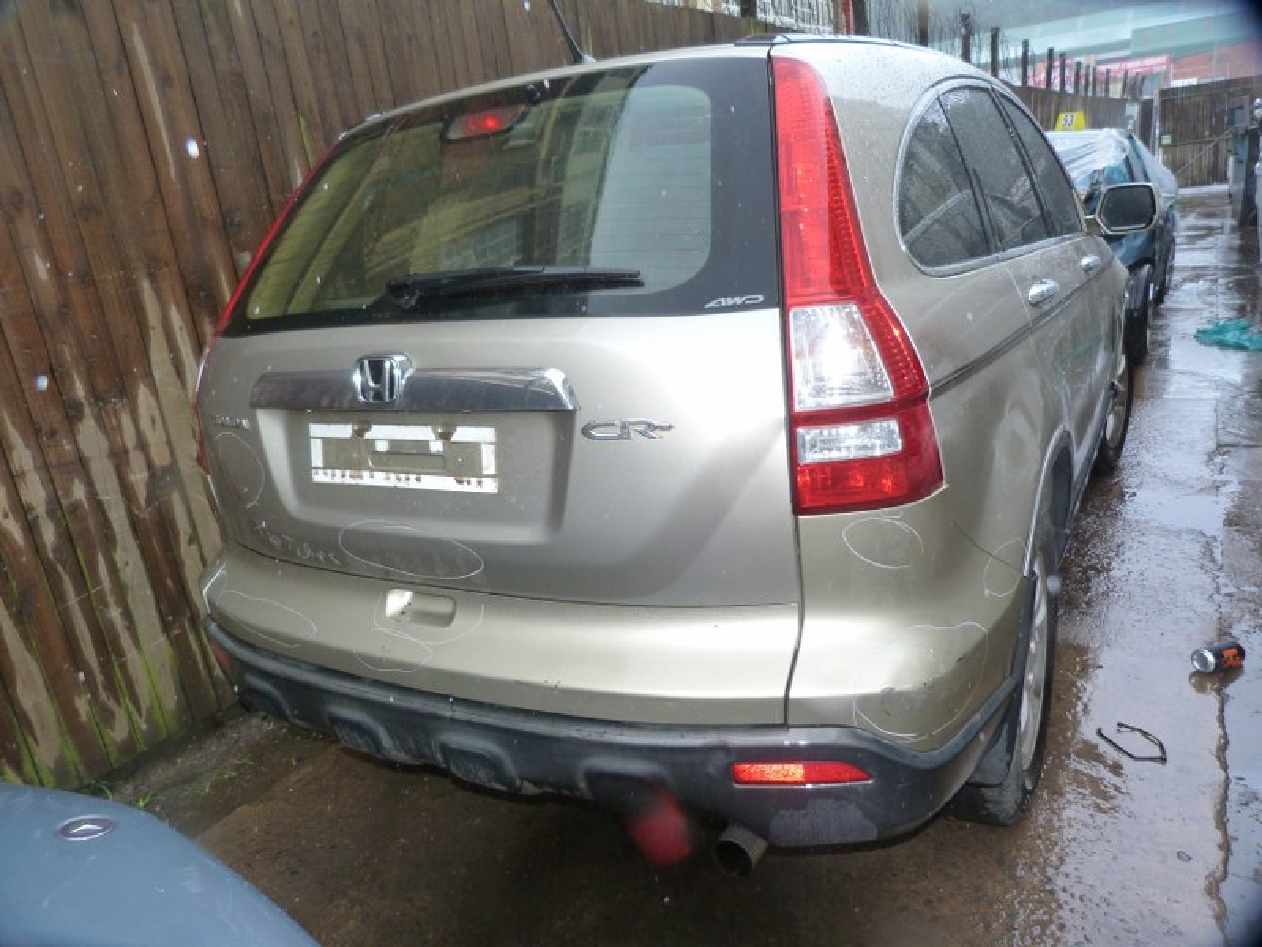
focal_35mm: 25
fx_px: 911
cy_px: 474
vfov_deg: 54.9
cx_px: 631
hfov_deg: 69.4
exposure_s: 1/60
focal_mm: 4.5
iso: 125
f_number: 2.8
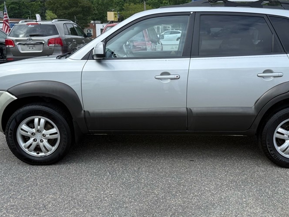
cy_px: 100
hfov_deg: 50.0
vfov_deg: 38.6
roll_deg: -1.2
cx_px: 164
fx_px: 309
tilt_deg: -13.4
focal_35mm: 37
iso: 80
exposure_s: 1/2000
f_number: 1.78
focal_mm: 6.76
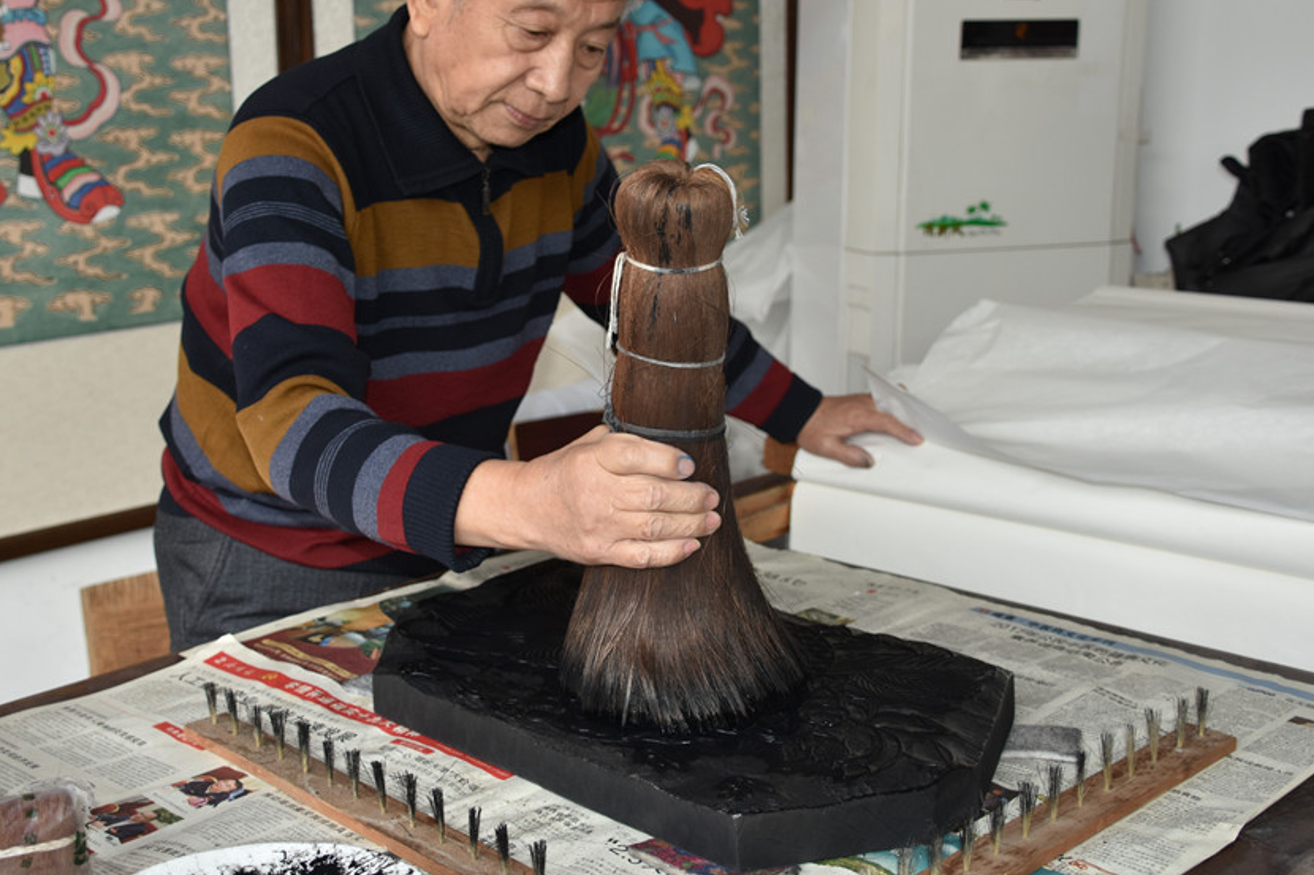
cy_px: 354
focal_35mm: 47
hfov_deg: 41.9
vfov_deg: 28.6
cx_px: 586
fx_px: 1715
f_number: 3.8
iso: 200
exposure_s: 1/125
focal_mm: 26
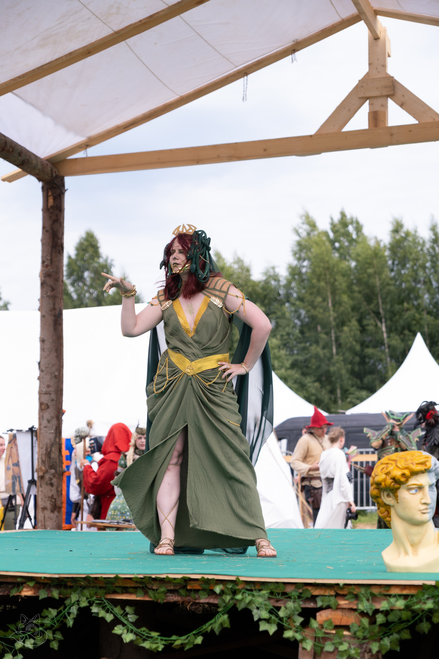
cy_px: 330
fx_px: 1335
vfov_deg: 27.7
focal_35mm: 73
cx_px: 220
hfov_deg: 18.7
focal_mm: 48.5
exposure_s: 1/1250
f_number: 2.8
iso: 160
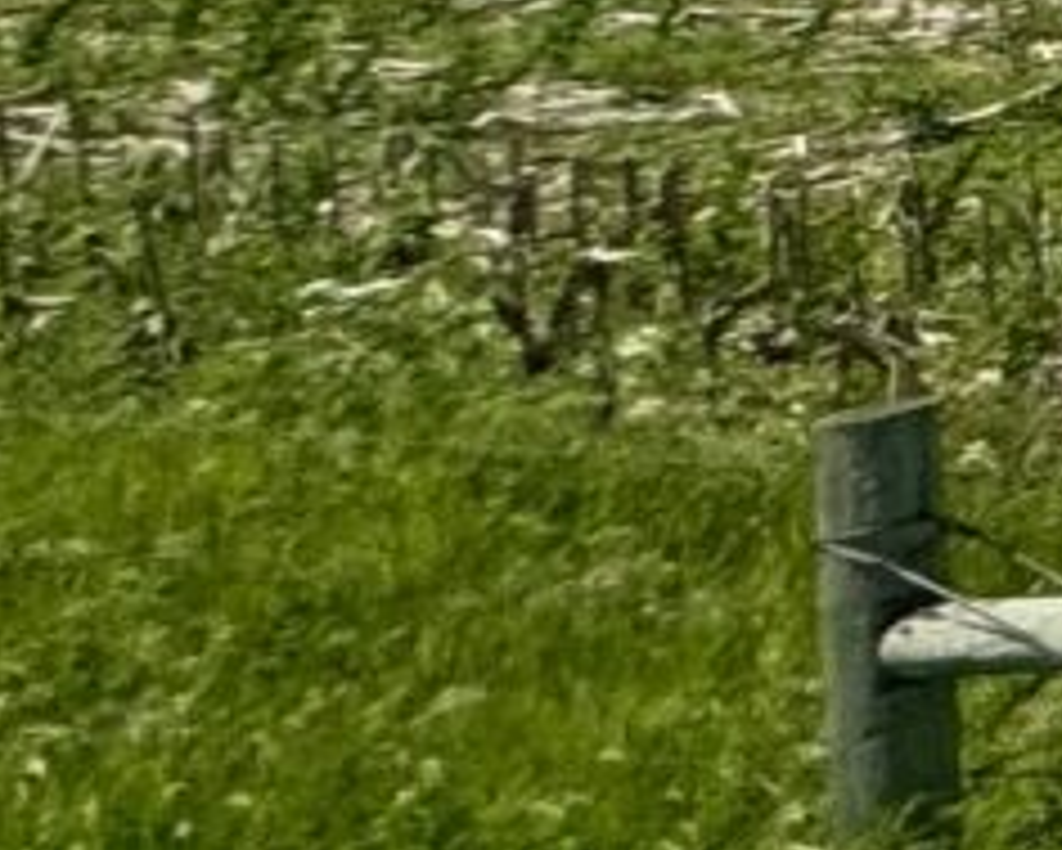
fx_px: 3490
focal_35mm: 111
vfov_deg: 12.4
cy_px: -783
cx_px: 4302
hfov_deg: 8.1
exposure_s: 1/4132
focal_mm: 2.22
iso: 50
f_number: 2.2
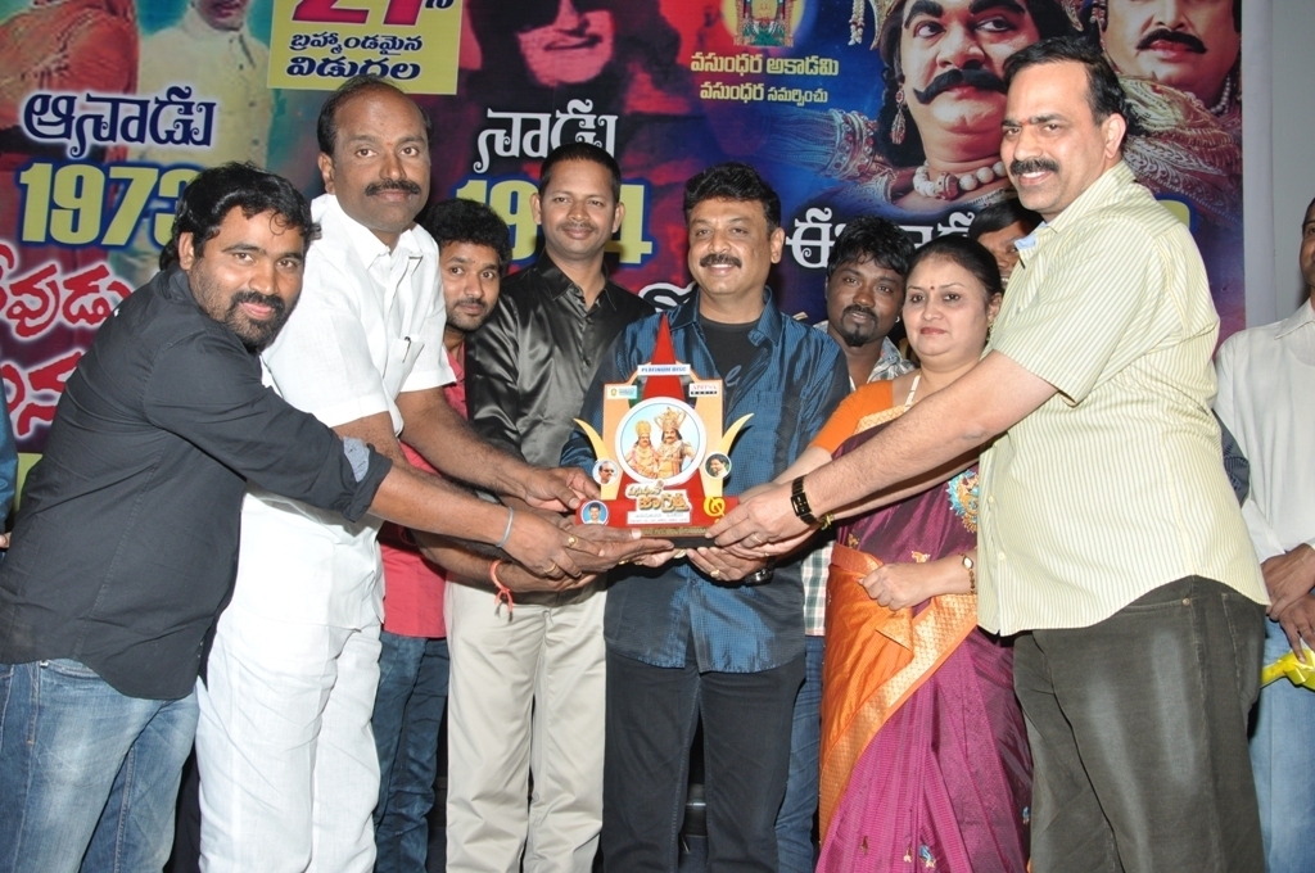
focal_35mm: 39
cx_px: 658
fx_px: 1423
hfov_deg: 49.6
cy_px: 436
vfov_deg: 34.1
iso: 400
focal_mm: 26
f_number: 7.1
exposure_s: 1/125
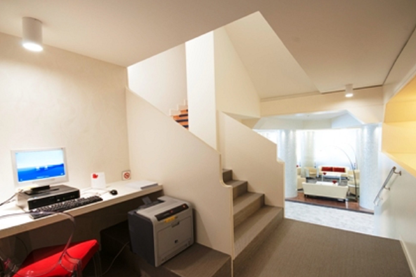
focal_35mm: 16
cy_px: 142
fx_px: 185
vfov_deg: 73.6
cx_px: 218
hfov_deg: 96.7
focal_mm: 10
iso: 200
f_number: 9
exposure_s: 1/1.25
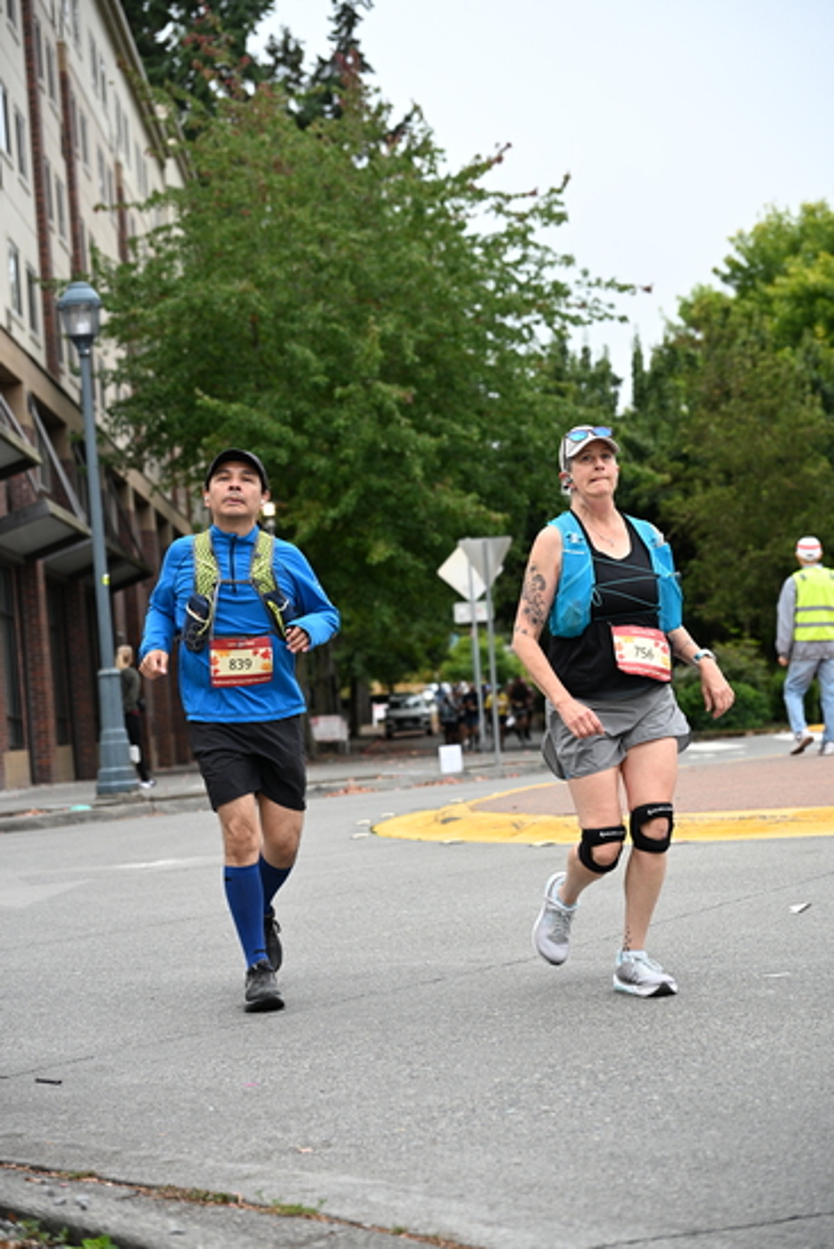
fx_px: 2604
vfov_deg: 27.0
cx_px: 417
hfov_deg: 18.2
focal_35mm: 75
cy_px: 624
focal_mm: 75
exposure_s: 1/800
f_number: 4
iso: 1600
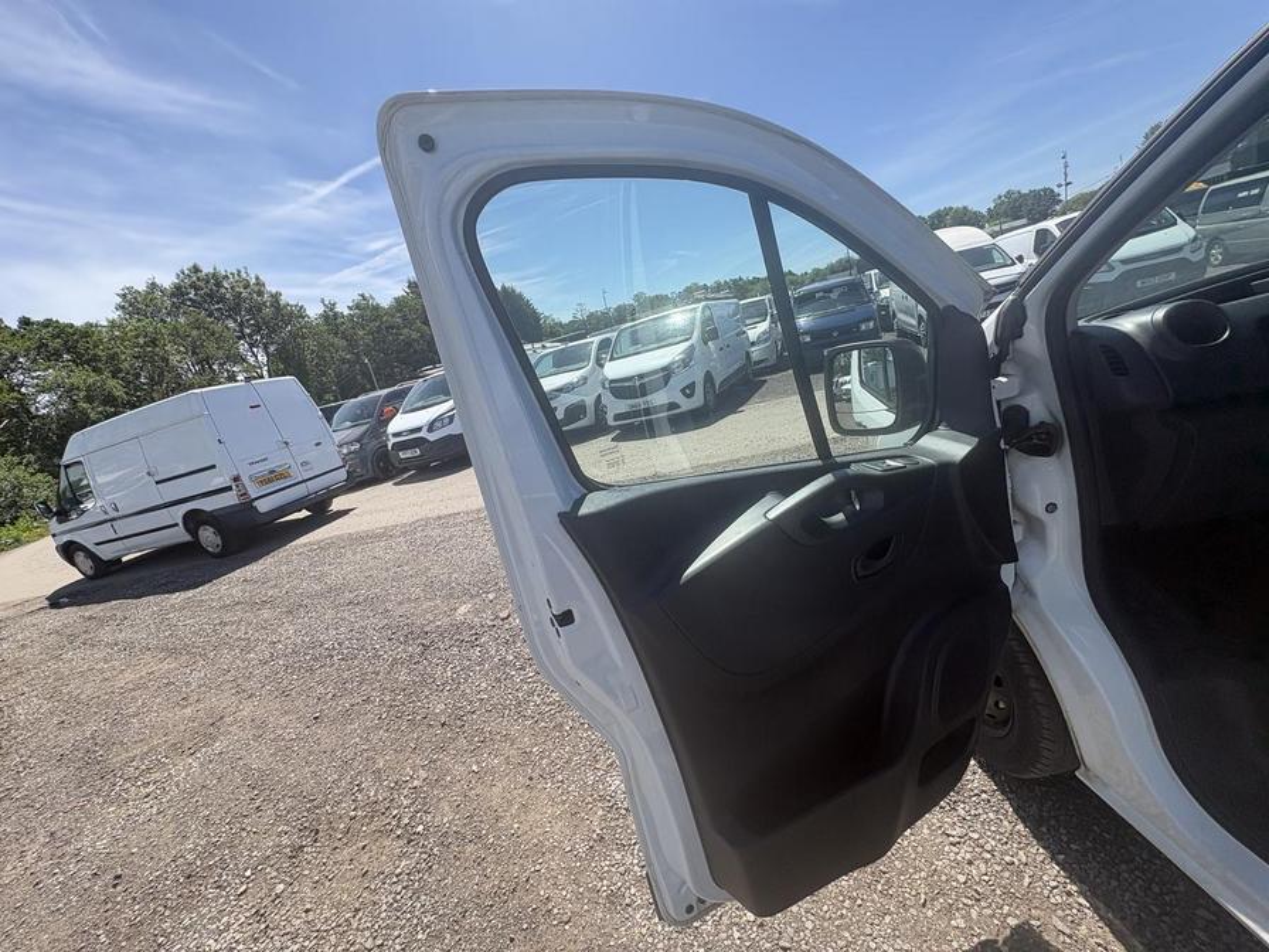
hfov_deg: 102.1
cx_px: 634
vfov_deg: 85.7
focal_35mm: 14
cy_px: 476
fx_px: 513
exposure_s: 1/812
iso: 40
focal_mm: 2.22
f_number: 2.2
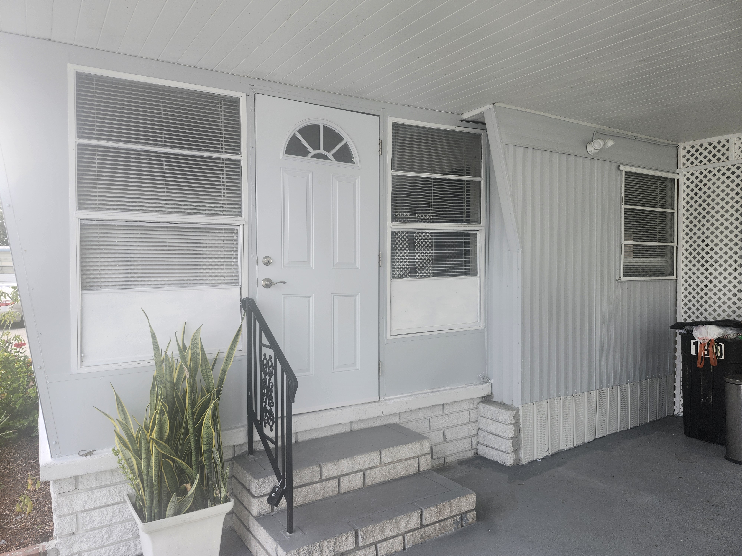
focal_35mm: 23
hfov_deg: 73.9
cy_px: 278
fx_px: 493
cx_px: 371
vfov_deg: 58.9
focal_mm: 5.54
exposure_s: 1/242
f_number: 1.8
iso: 25
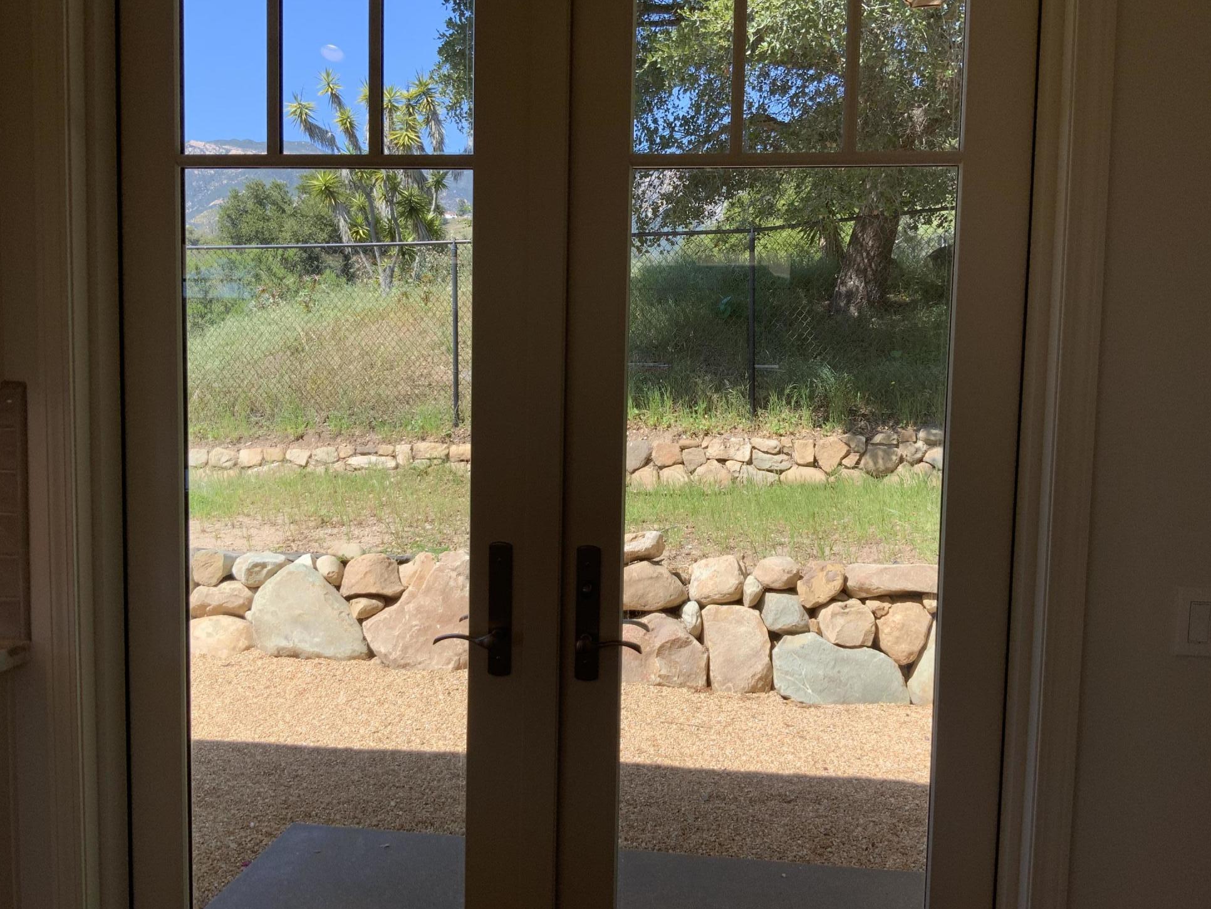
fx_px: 1050
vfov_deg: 46.8
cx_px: 601
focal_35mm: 30
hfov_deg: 60.0
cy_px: 449
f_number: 1.8
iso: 16
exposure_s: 1/635
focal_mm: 3
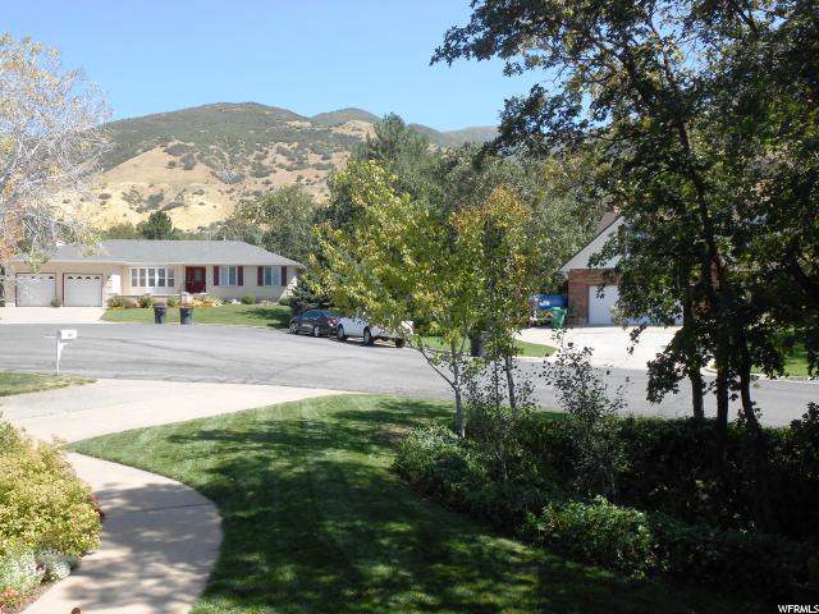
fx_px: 710
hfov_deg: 60.0
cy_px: 307
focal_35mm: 30
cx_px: 410
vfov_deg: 46.8
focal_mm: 5.3
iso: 80
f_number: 3.8
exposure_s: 1/400
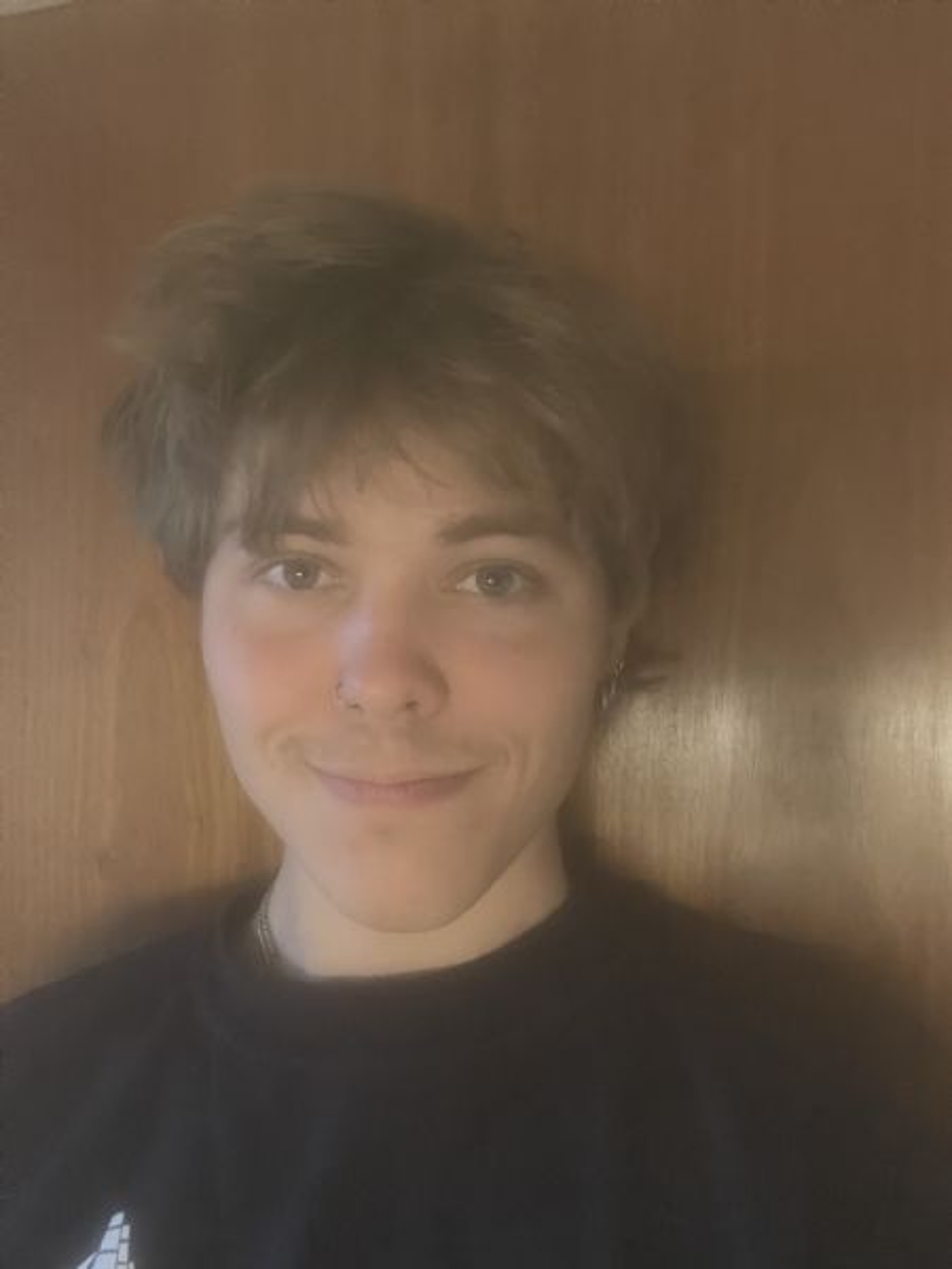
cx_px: 476
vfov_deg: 60.0
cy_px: 634
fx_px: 1100
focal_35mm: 30
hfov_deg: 46.8
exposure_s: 1/25
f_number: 2.2
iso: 640
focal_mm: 2.71
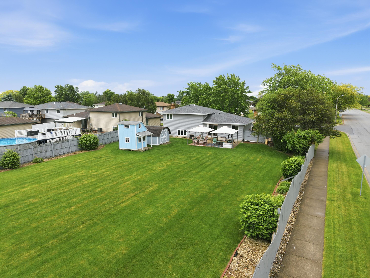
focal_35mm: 24
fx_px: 257
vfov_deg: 56.8
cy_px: 139
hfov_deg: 71.6
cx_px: 185
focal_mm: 8.7
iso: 200
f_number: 1.8
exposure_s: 1/2500
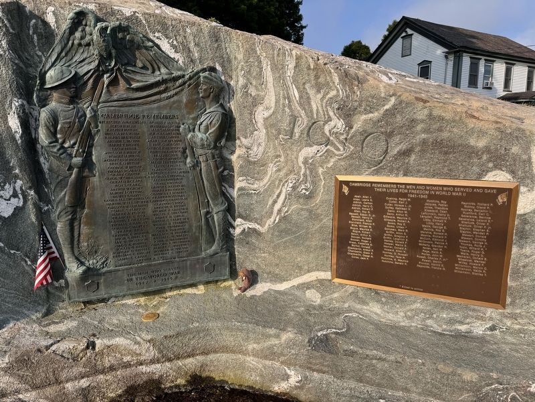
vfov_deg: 56.8
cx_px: 268
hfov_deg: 71.6
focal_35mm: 24
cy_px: 201
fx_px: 371
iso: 80
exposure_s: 1/3413
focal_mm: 6.76
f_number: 1.78
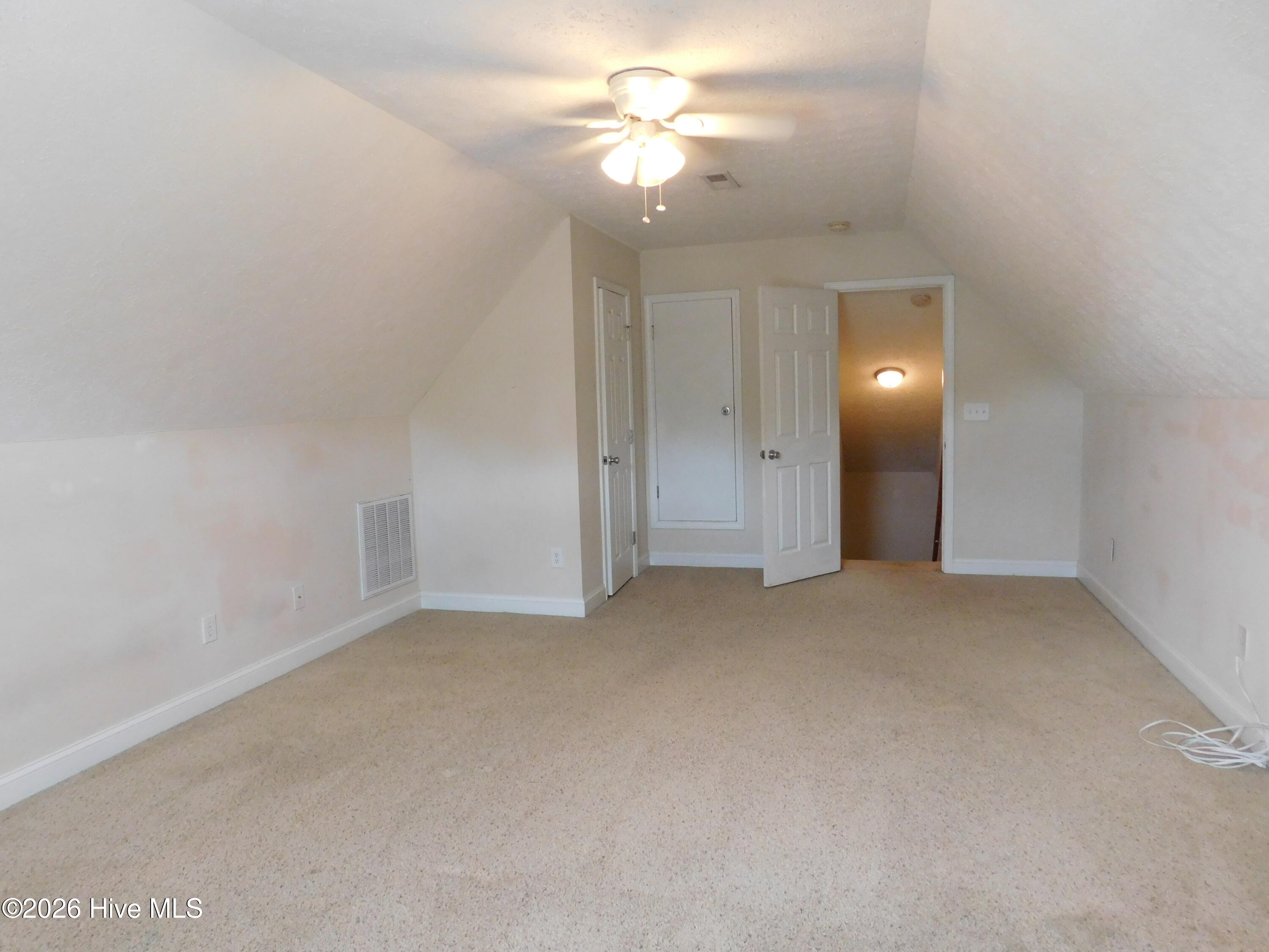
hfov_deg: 73.9
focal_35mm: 23
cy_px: 476
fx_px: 843
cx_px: 634
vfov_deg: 58.9
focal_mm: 4
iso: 400
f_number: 3
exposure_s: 1/25
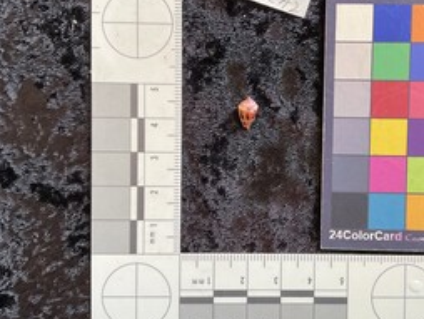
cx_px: 279
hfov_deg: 46.1
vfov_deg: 36.0
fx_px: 490
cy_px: 144
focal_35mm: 40
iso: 64
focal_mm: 3
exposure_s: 1/100
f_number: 1.8
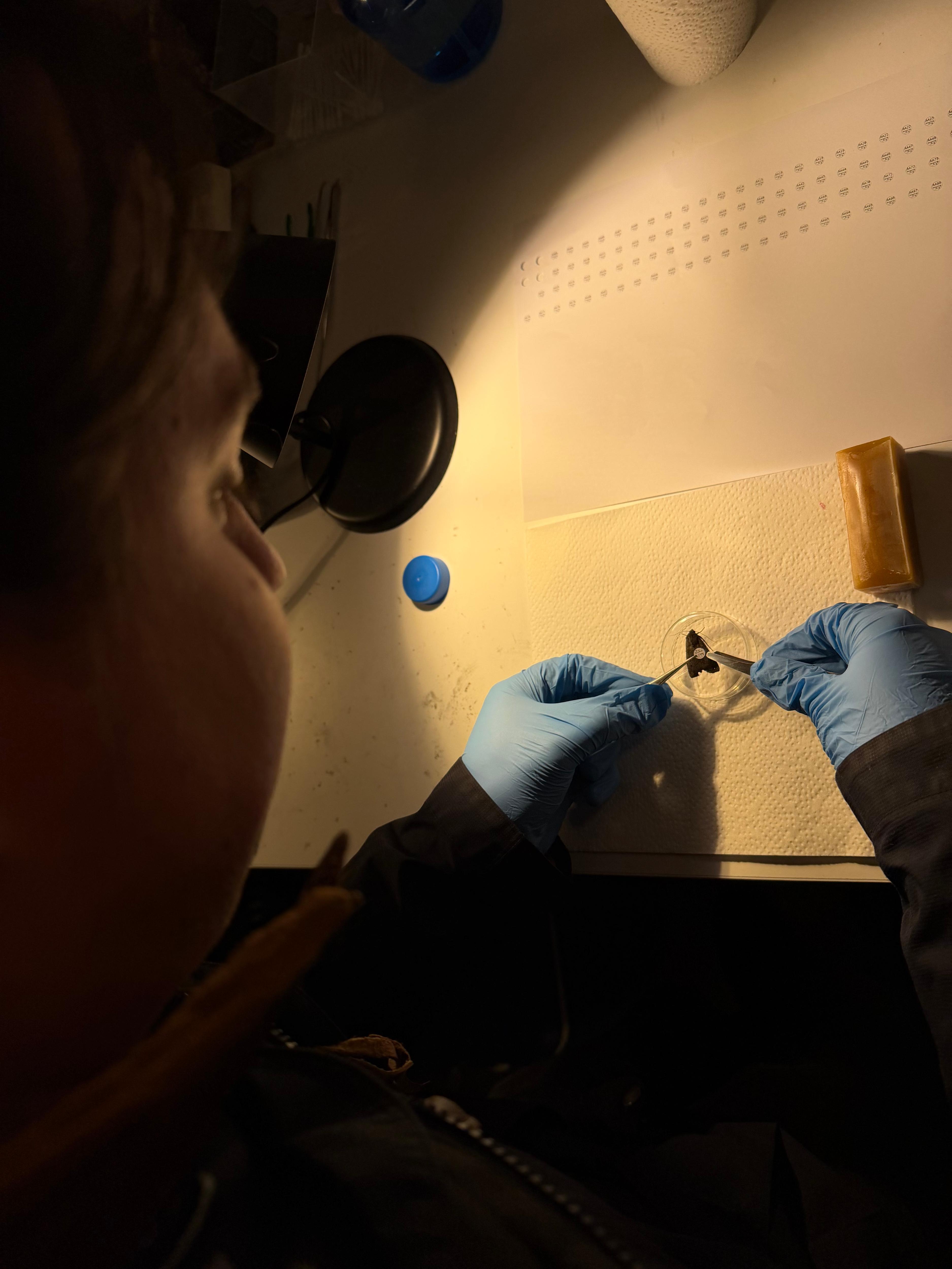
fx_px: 880
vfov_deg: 71.6
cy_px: 634
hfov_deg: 56.8
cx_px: 476
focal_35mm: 24
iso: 125
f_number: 1.78
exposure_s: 1/121
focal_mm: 6.76
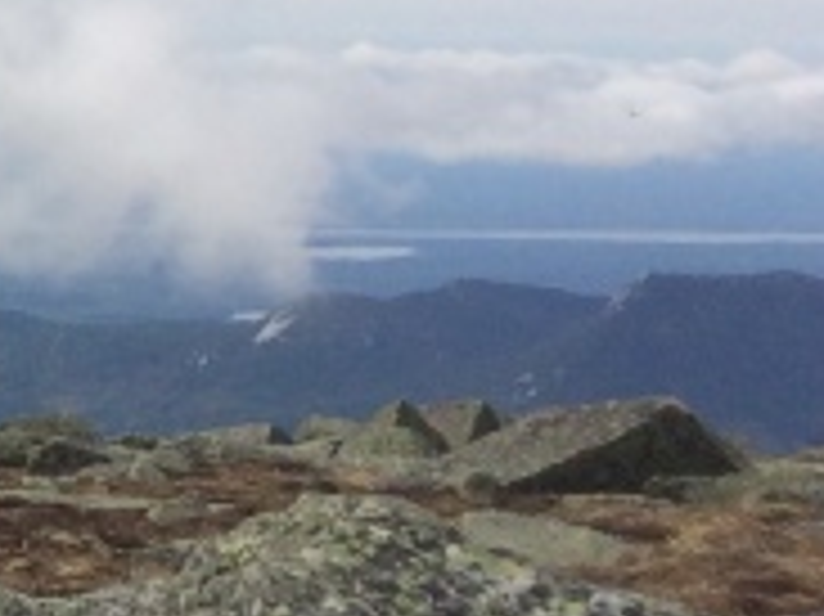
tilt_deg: -2.4
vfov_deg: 9.1
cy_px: 166
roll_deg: -0.8
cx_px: -1148
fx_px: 3854
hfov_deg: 10.5
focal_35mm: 162
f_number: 2.2
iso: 32
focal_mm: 4.15
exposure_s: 1/4566
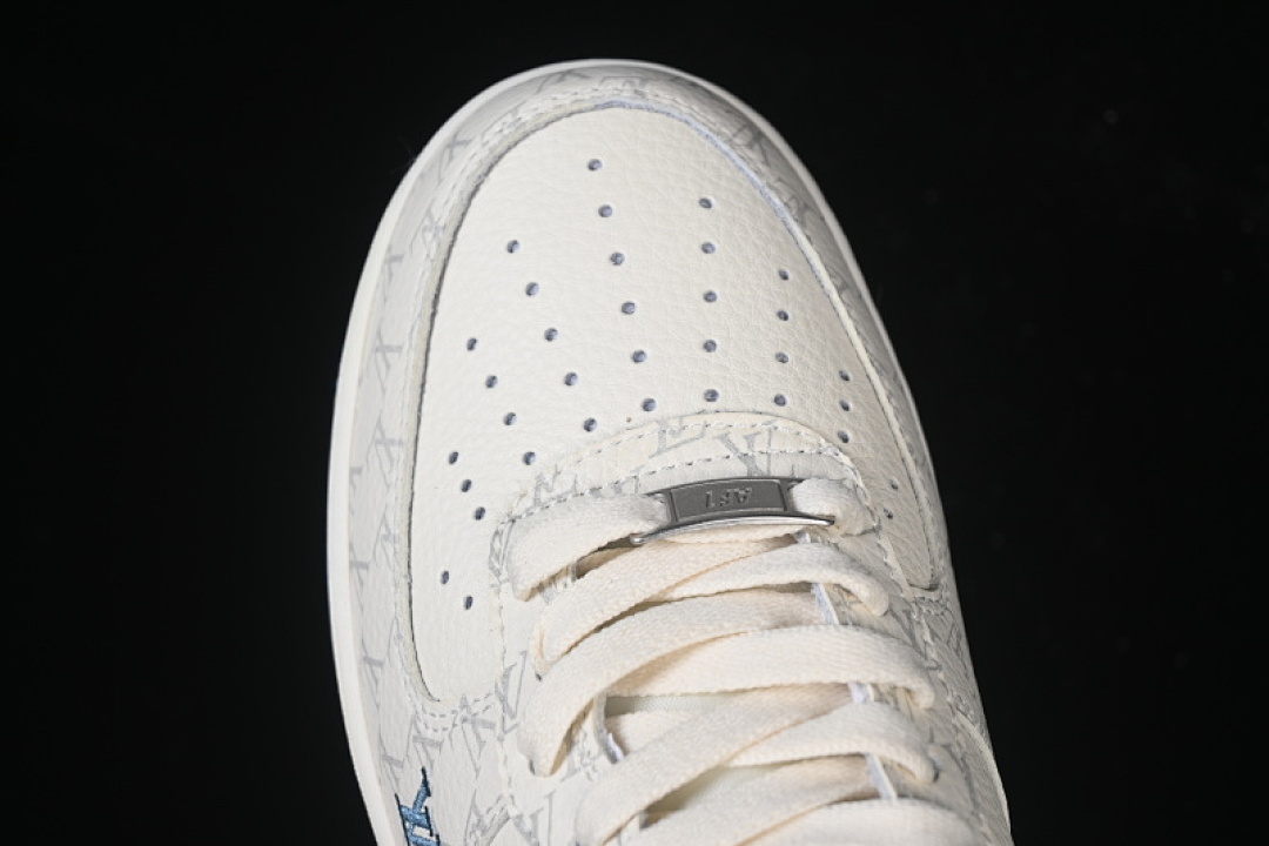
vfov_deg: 18.2
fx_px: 2644
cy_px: 423
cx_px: 634
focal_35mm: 75
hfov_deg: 27.0
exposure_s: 1/100
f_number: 7.1
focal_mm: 50
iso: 160
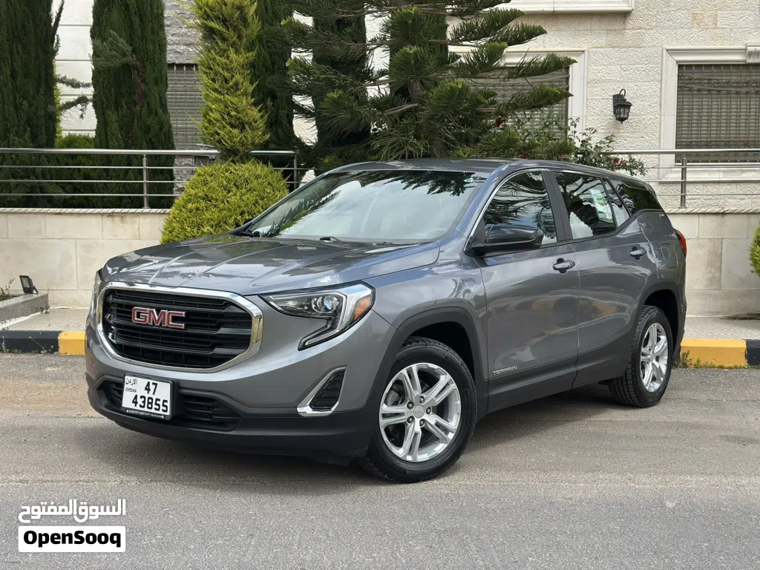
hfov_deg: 39.7
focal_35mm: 48
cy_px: 285
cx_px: 380
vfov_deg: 30.3
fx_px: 1054
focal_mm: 6.86
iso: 80
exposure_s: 1/2667
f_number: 1.78
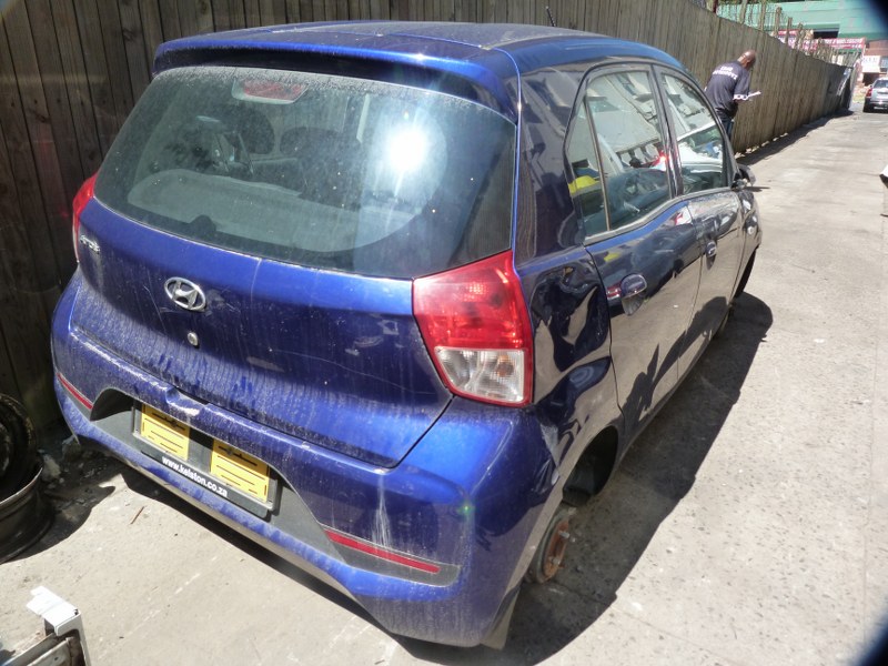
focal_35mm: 25
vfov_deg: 54.9
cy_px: 333
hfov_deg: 69.4
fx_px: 641
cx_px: 444
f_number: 4.5
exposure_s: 1/200
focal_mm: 4.5
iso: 125
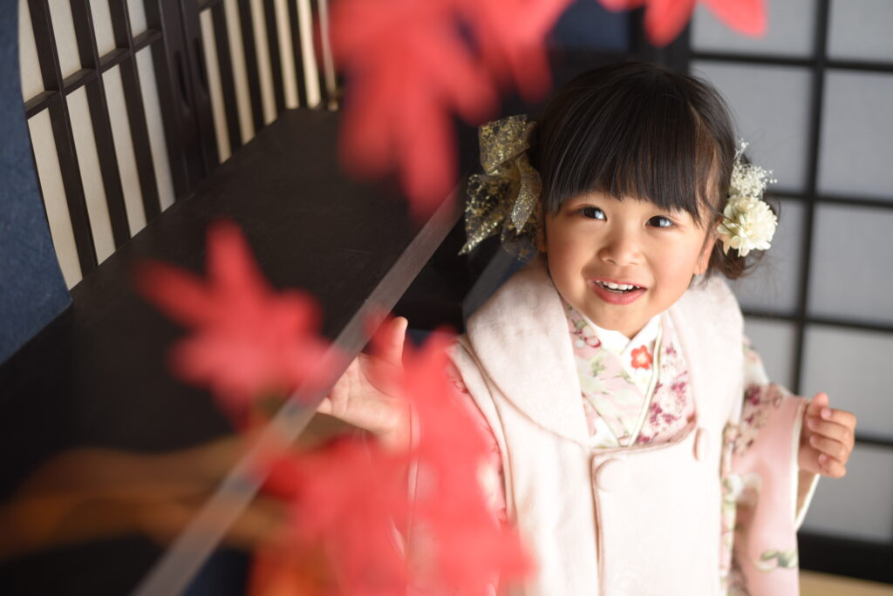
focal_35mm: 50
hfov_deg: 39.6
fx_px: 1241
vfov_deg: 27.0
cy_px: 298
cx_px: 446
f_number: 2.2
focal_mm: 50
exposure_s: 1/160
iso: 125
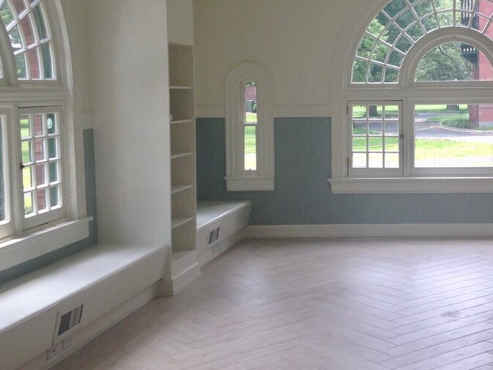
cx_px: 434
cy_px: 121
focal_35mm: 59
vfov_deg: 24.7
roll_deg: +0.4
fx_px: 840
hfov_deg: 31.3
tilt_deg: -3.2
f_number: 2.4
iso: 50
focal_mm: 4.12
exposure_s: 1/139
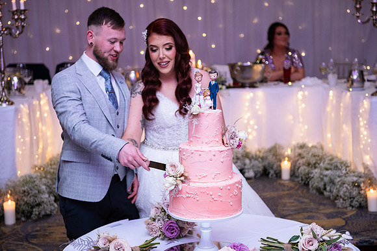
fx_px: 649
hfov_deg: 32.4
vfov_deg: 21.9
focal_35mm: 62
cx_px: 188
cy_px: 126
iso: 640
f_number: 3.5
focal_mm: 62
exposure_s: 1/160
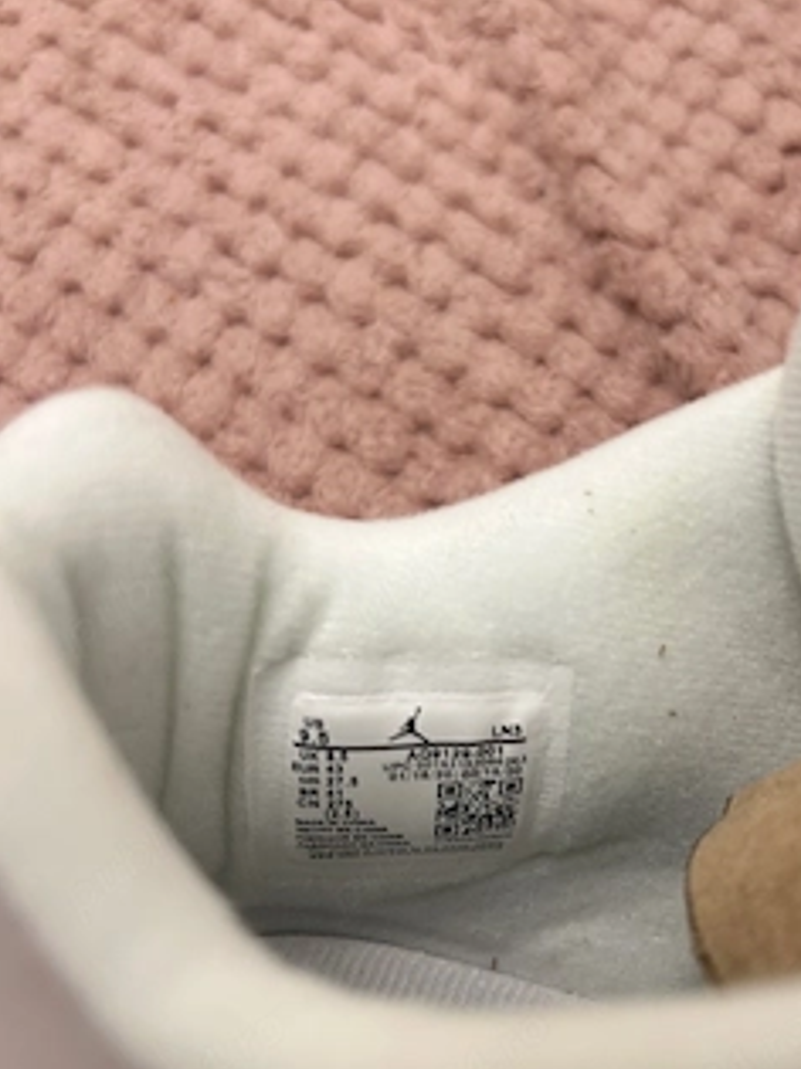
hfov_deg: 42.6
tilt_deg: -72.9
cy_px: 607
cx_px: 506
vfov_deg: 55.2
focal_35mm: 33
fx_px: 1019
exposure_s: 1/50
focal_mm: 5.7
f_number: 1.5
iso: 160
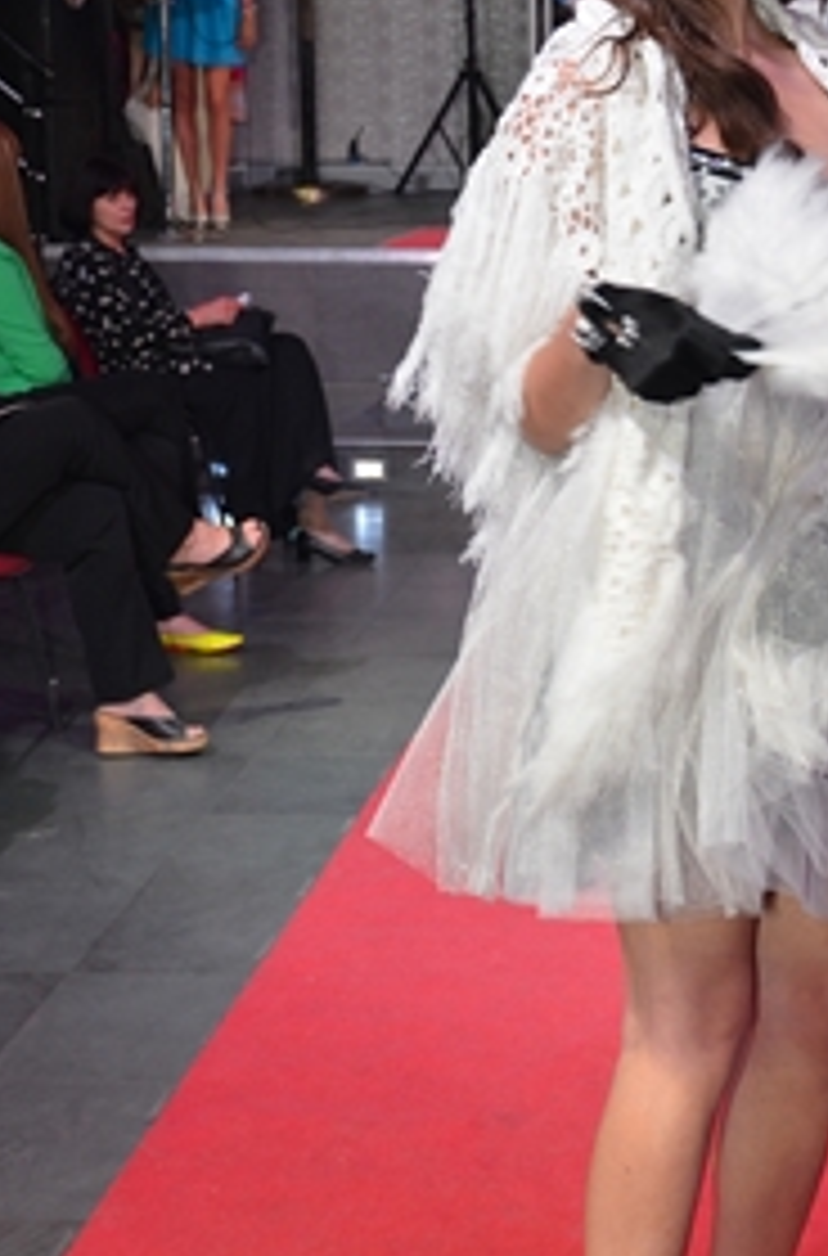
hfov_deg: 16.1
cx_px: 603
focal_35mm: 84
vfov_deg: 24.3
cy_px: 680
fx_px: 2920
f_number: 4.2
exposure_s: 1/60
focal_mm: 30
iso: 720
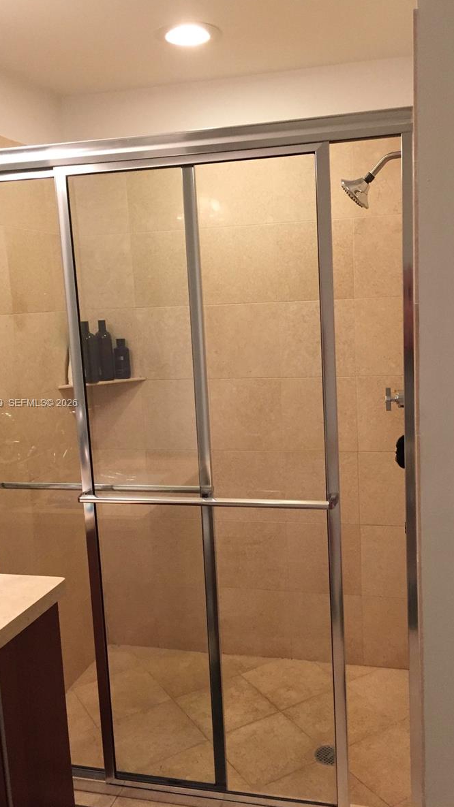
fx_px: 685
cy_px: 404
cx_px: 258
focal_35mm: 32
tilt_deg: -7.3
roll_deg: +3.0
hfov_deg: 36.6
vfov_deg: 61.0
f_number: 2.2
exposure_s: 1/30
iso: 160
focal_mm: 4.15
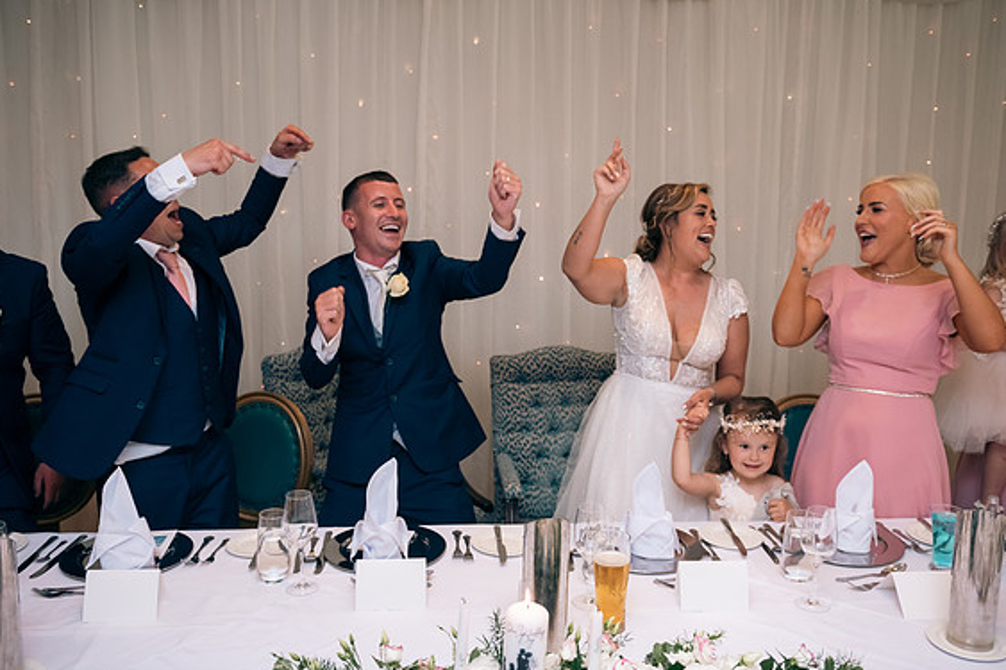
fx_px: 922
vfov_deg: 39.9
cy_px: 328
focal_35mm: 33
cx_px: 506
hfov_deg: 57.2
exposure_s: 1/160
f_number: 3.5
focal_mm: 32
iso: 640
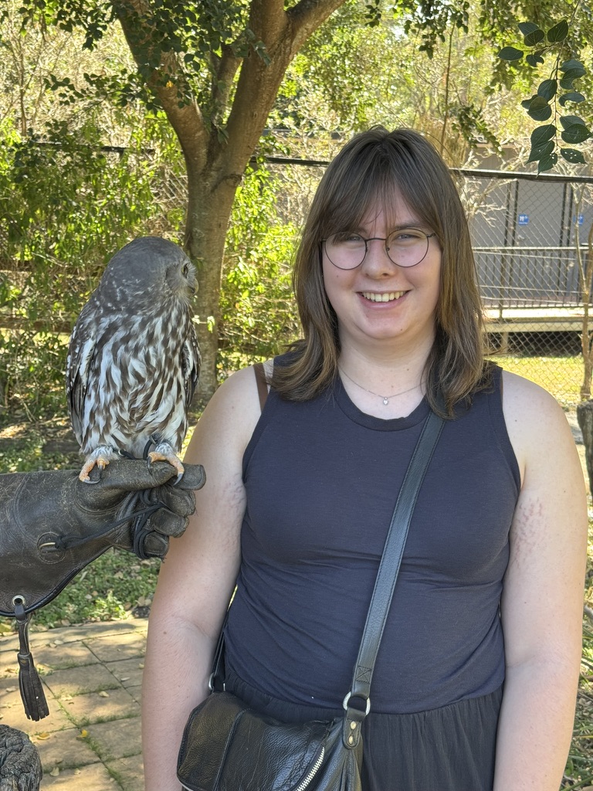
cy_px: 396
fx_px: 1096
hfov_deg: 30.3
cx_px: 296
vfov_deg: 39.7
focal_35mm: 48
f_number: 1.78
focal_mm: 6.76
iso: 100
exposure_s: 1/88
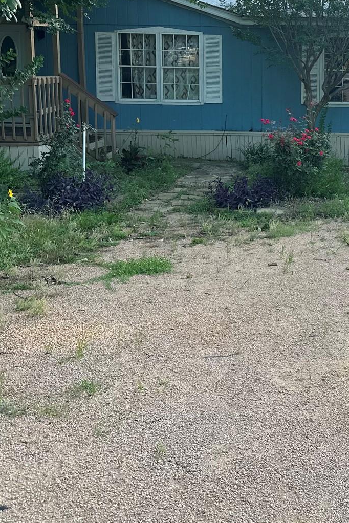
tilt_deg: -7.1
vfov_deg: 38.7
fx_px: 727
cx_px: 359
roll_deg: -1.6
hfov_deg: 25.5
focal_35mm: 50
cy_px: 141
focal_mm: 6.86
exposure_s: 1/280
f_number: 1.78
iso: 80
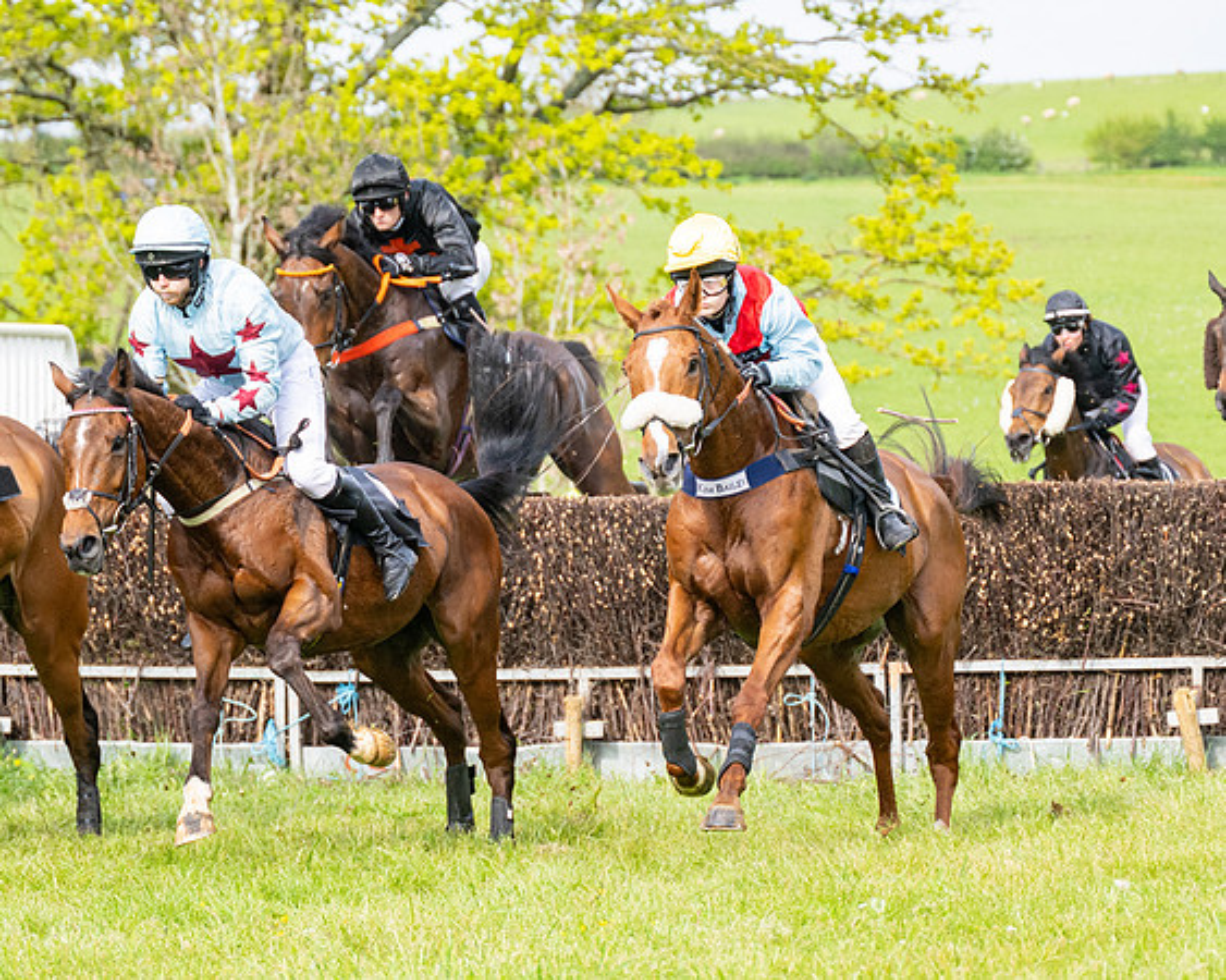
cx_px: 813
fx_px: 7488
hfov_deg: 9.4
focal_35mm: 206
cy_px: 397
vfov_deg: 7.5
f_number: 4
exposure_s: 1/2000
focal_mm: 98
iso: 400
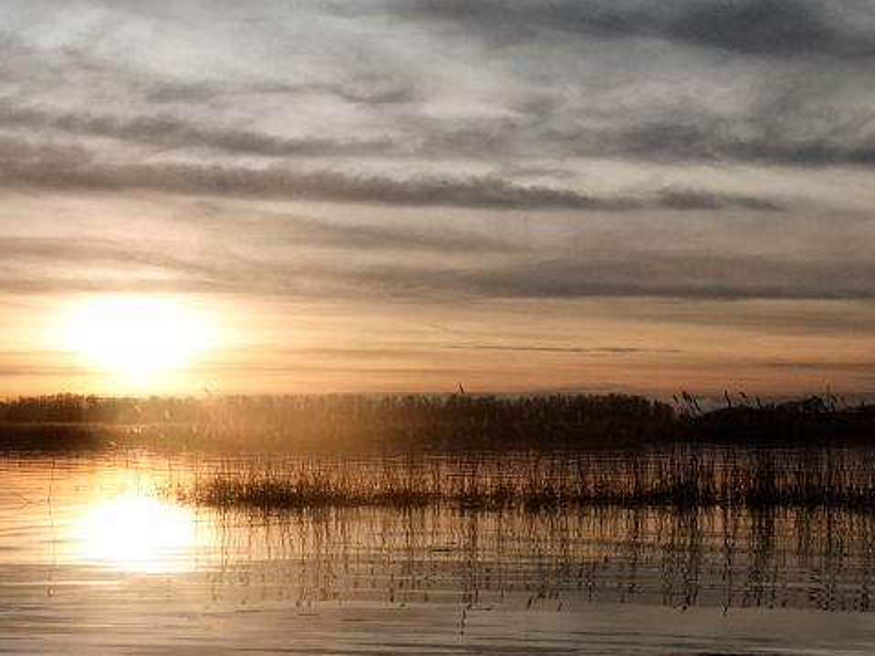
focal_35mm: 67
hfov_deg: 28.9
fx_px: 1693
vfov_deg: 21.8
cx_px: 326
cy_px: 459
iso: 1000
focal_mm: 13.7
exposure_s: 1/3200
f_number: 8
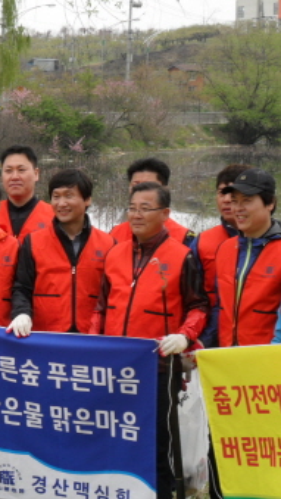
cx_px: -41
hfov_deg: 9.2
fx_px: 1720
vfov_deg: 16.5
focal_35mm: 130
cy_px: 275
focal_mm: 14.4
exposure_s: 1/180
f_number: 4.6
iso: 80
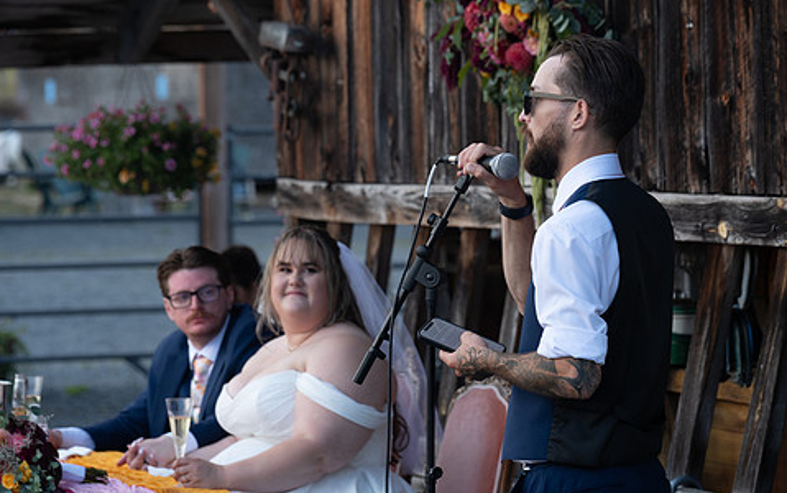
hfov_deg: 11.3
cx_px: 465
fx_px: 3970
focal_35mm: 185
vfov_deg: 7.1
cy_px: 237
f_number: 5.6
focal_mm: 150
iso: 320
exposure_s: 1/125
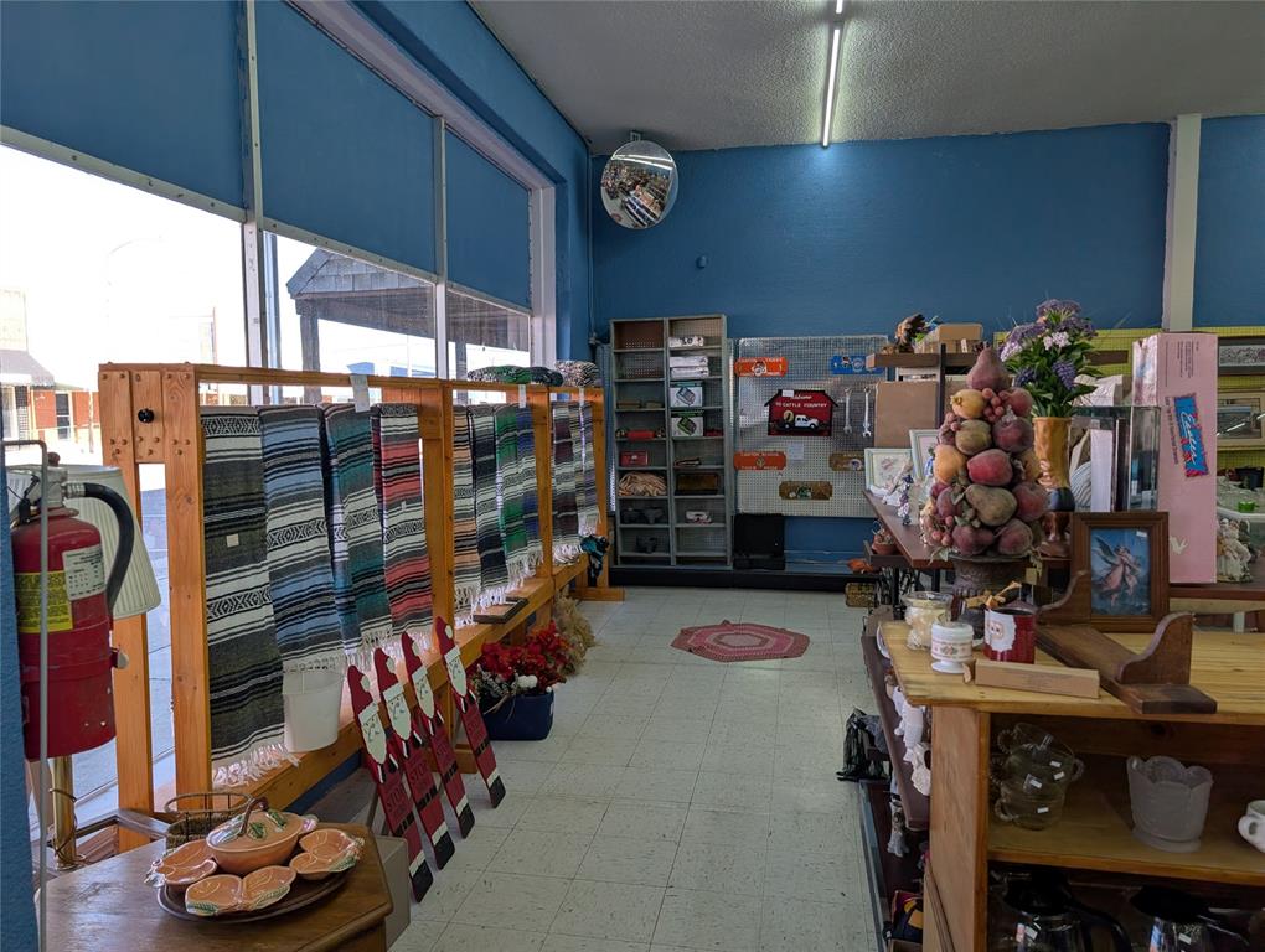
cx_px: 632
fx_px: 878
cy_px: 476
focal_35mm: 24
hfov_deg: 71.5
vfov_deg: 56.9
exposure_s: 1/149
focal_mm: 6.9
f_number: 1.68
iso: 38
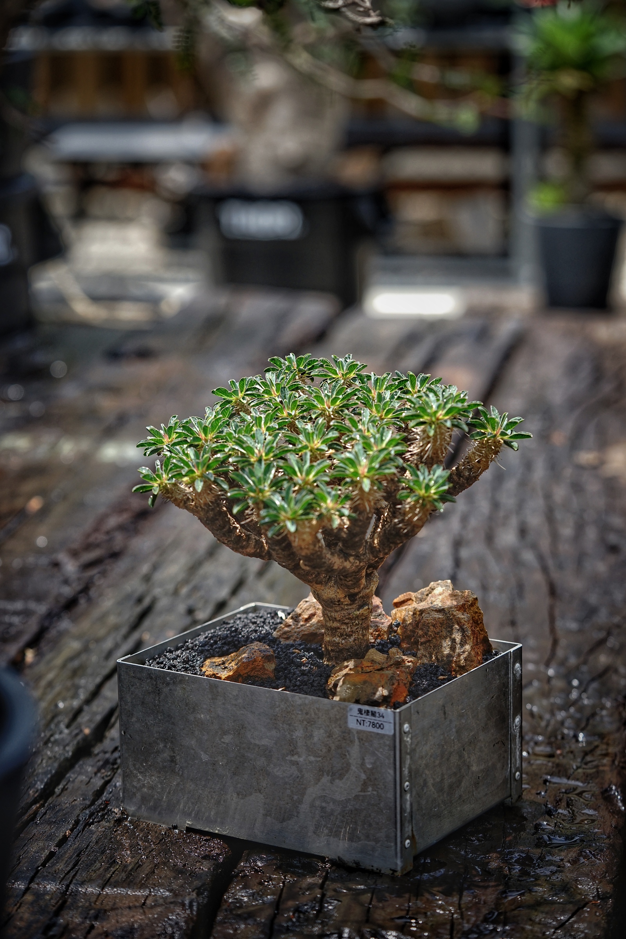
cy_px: 470
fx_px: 2347
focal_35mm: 90
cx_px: 313
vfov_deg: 22.6
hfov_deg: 15.2
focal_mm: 90
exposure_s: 1/1250
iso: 400
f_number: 4
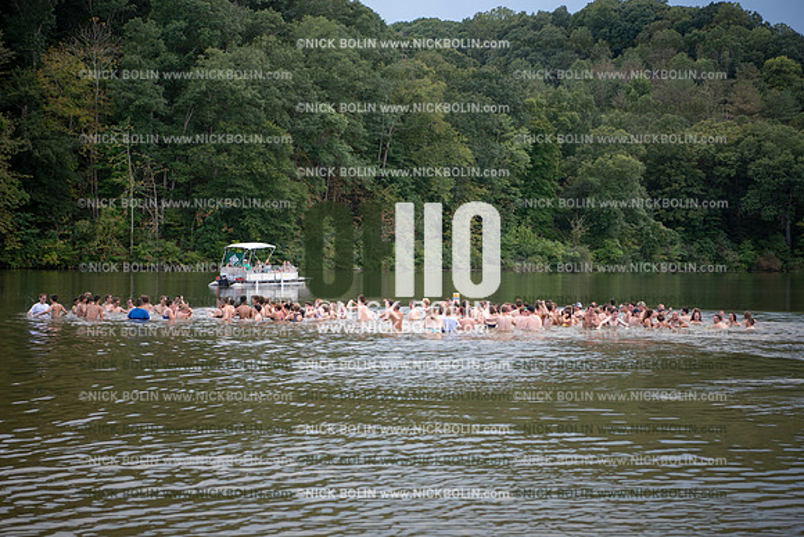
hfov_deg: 28.8
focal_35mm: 70
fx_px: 1564
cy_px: 268
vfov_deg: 19.5
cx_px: 402
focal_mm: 70
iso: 160
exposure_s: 1/400
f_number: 3.2
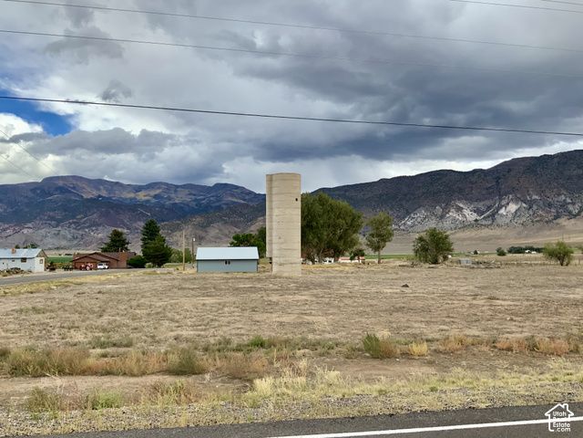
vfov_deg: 48.2
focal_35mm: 29
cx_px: 292
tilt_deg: +4.7
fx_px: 488
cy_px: 219
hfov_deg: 61.7
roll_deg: +0.4
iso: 16
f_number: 1.8
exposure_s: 1/978
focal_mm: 3
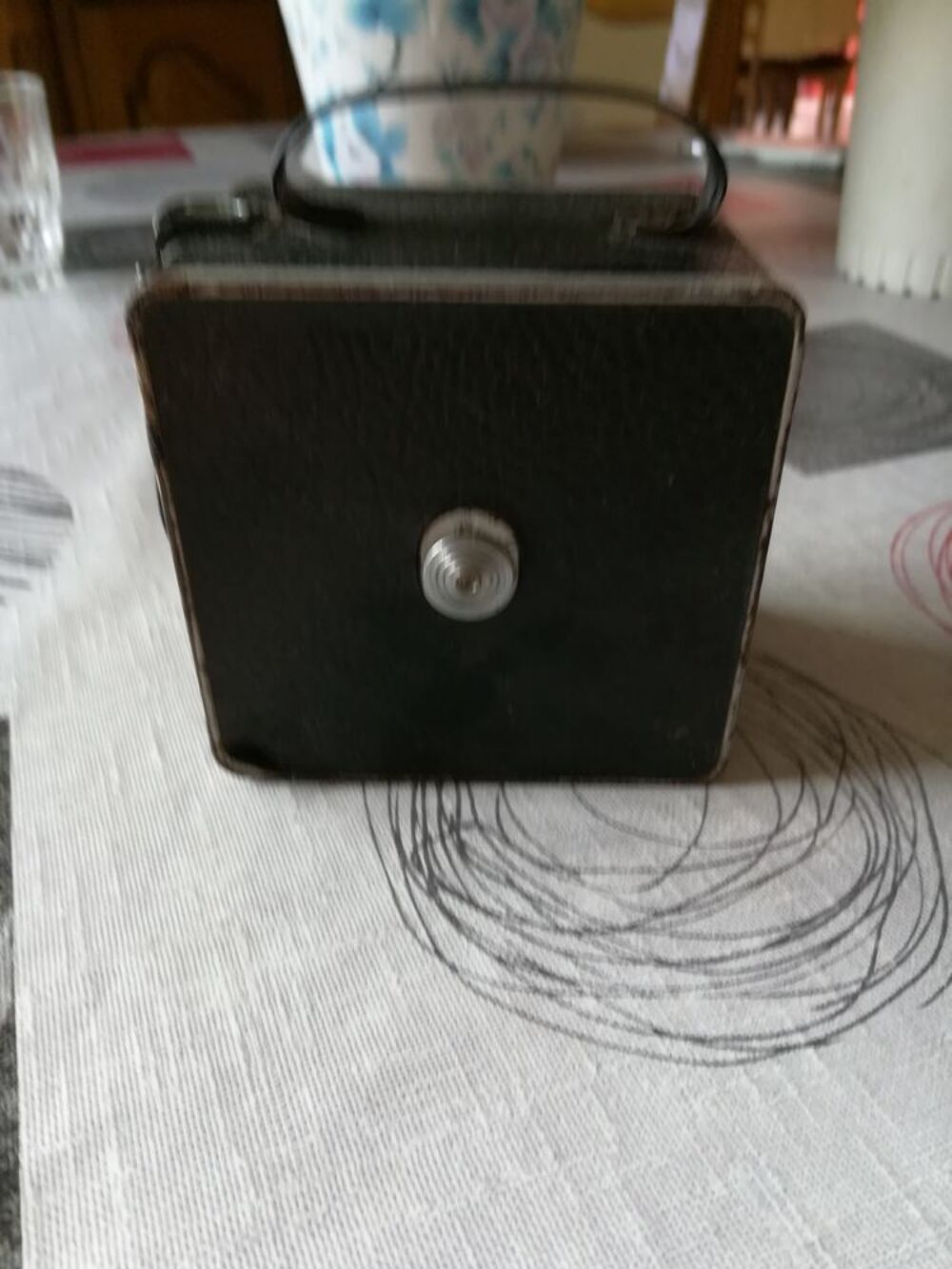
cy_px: 634
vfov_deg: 67.3
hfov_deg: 53.1
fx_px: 953
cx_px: 476
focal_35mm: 26
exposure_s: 1/33.3
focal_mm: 3.83
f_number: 2.2
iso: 200
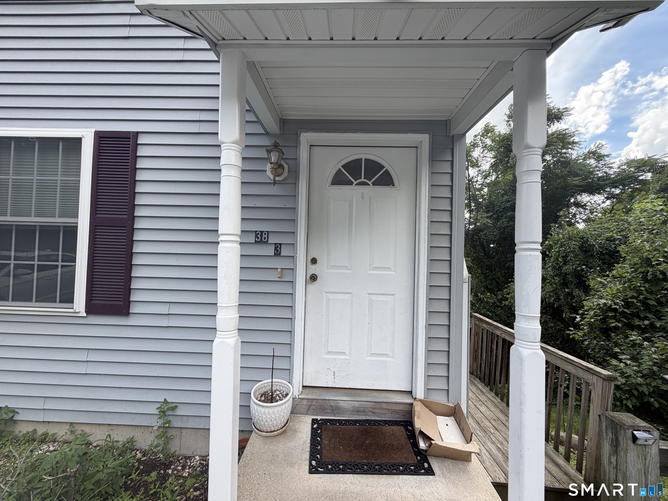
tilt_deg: +1.4
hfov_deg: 102.1
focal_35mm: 14
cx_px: 334
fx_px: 270
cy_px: 250
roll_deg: -1.5
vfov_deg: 85.7
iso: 64
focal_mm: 2.22
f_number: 2.2
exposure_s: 1/465
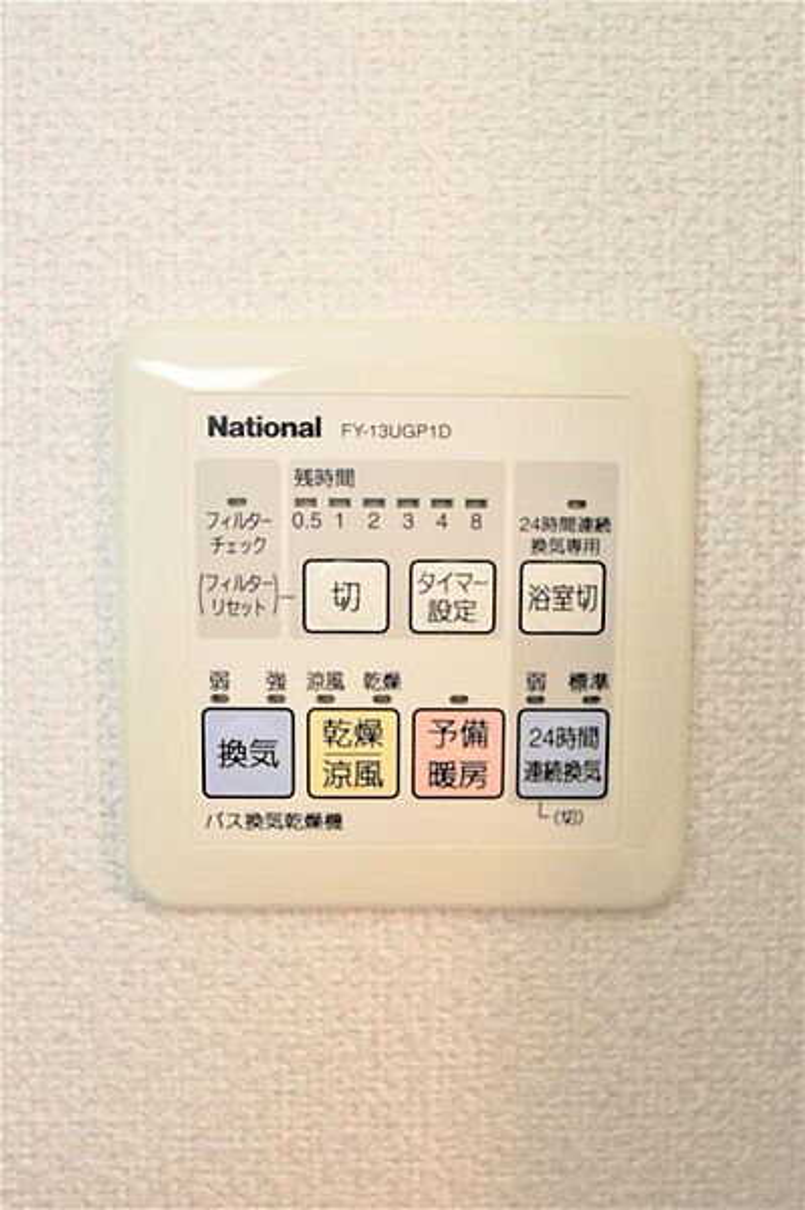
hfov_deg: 36.8
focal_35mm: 36
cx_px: 402
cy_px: 605
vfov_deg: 53.2
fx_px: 1210
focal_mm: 24
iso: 320
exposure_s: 1/40
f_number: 4.5
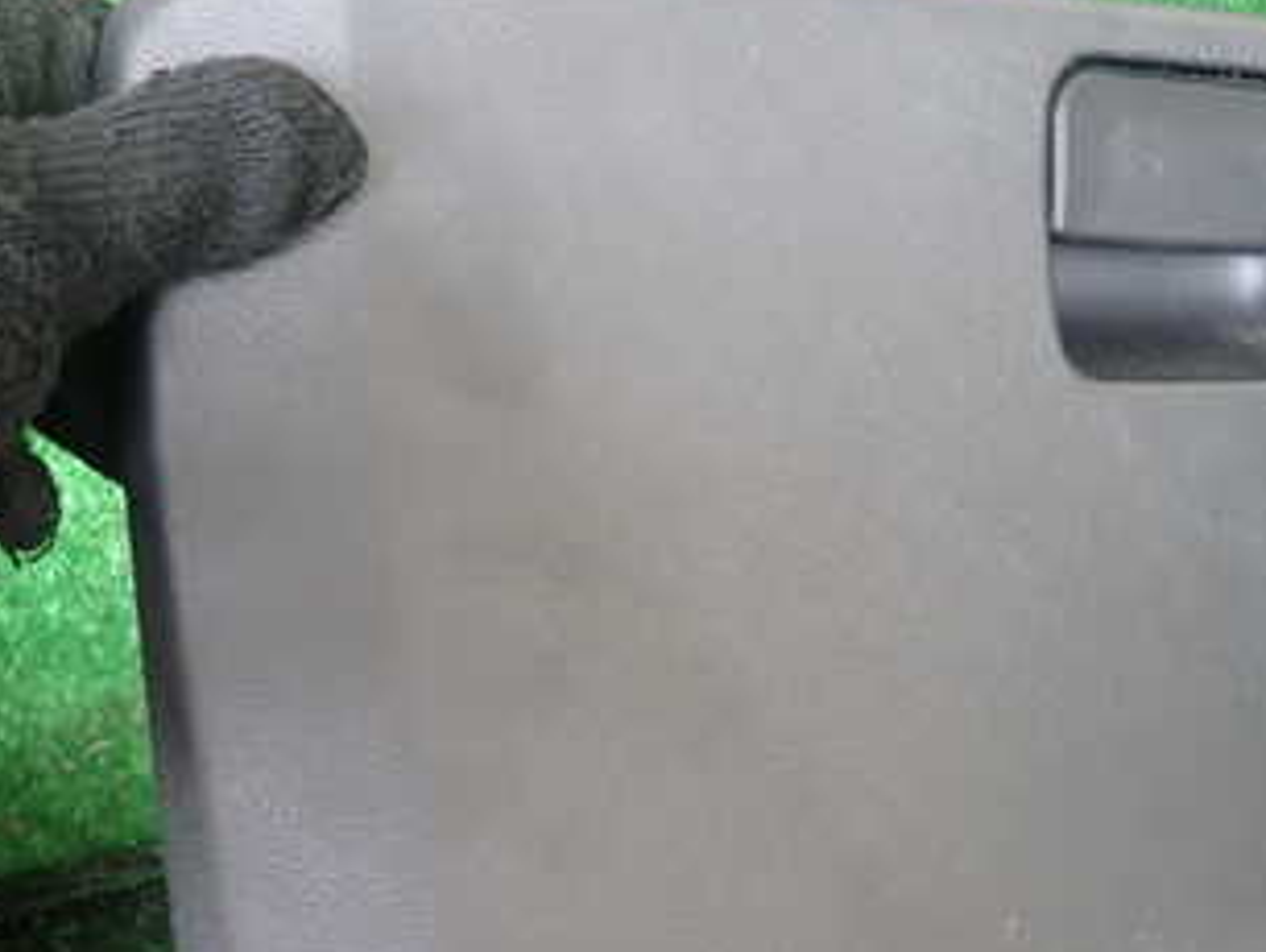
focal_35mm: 49
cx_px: 881
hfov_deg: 38.3
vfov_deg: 29.5
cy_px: 646
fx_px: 1793
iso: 200
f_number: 2
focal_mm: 4.5
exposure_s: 1/50
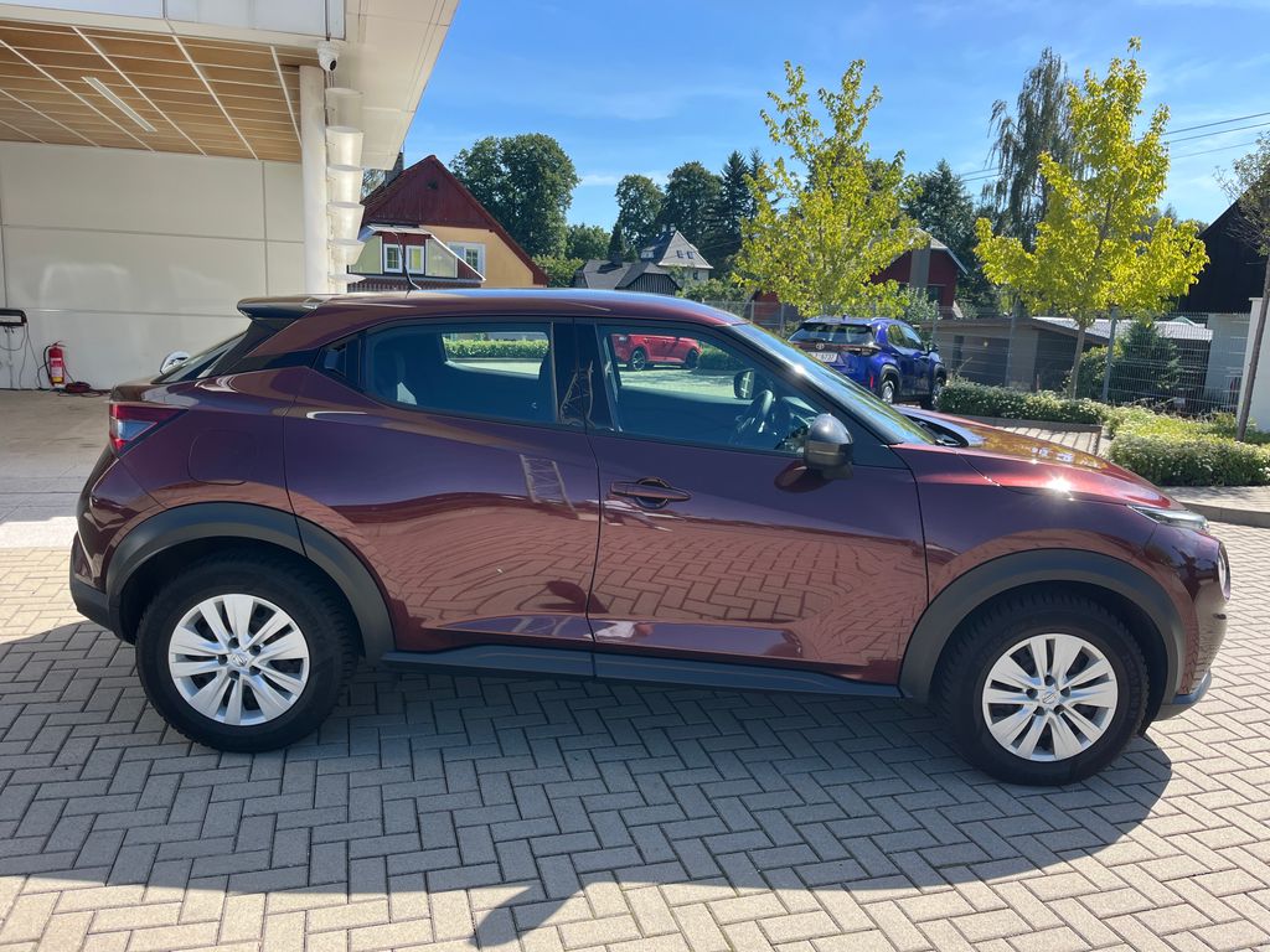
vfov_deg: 53.1
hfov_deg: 67.3
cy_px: 476
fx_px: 954
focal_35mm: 26
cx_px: 635
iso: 50
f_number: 1.6
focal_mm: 5.1
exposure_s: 1/1086
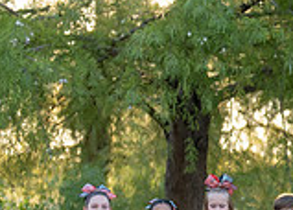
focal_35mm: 243
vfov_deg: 5.9
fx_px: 2025
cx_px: 562
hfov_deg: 7.9
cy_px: 288
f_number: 1.2
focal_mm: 50
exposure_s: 1/1250
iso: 200
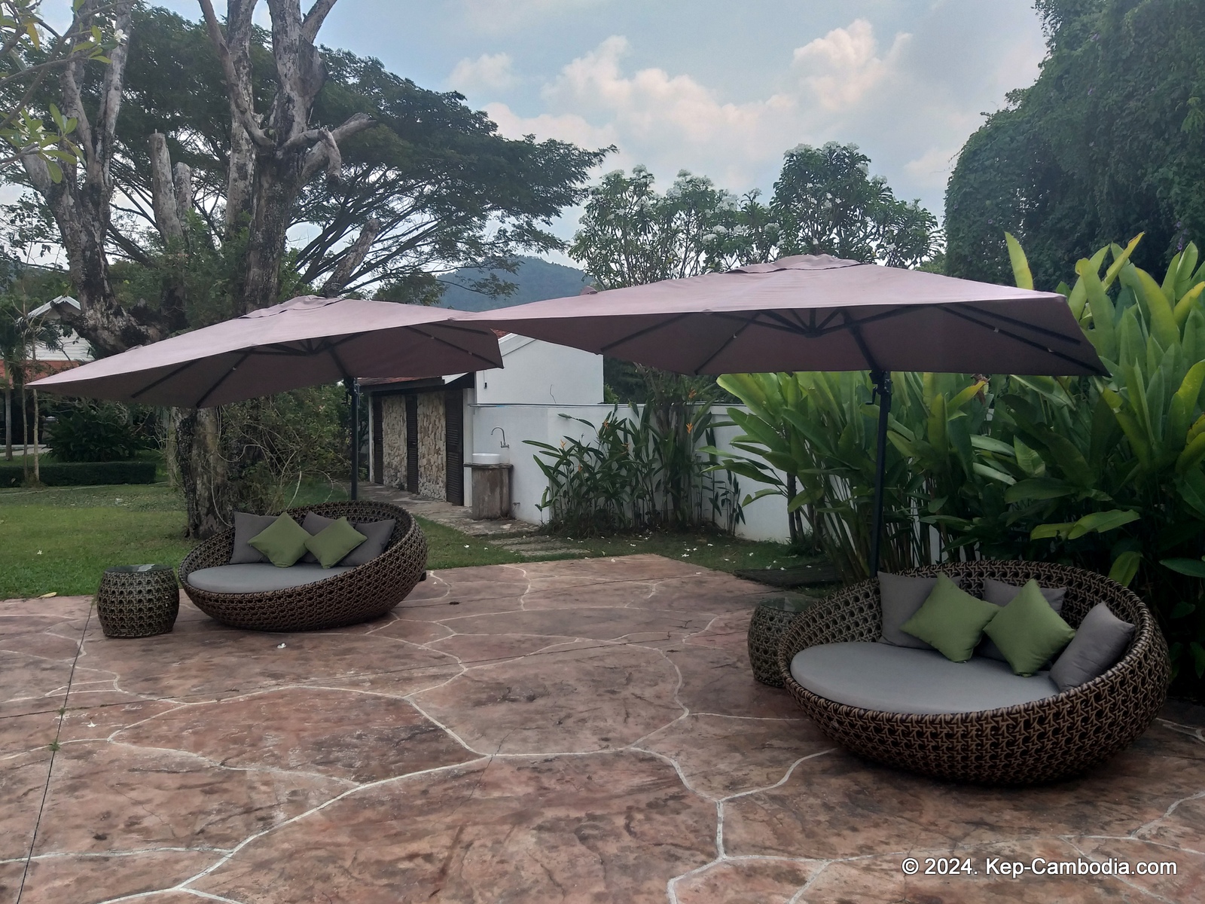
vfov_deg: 53.1
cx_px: 602
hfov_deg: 67.3
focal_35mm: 26
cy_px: 452
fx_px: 905
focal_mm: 3.93
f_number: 1.7
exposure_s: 1/1219
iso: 40
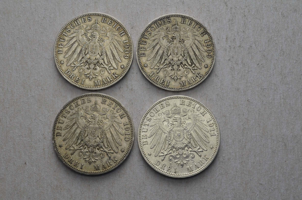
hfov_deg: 35.1
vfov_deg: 23.7
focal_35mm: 57
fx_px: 477
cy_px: 100
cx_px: 151
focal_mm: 38
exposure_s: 1/250
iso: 400
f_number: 14
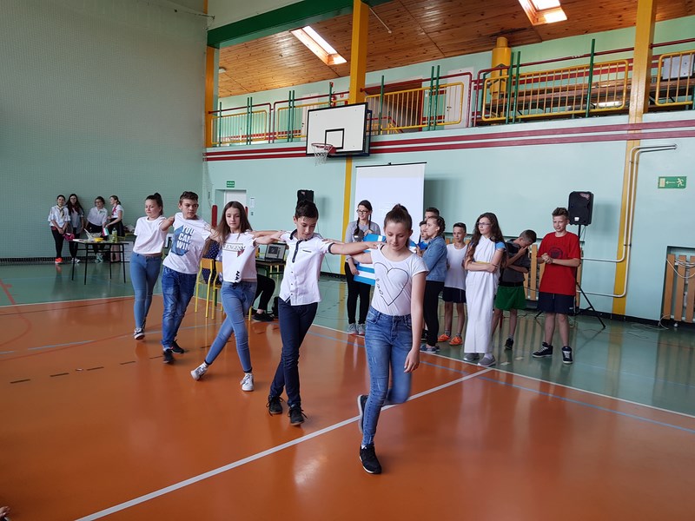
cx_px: 348
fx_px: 522
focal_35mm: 26
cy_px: 260
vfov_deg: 53.1
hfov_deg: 67.3
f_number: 1.7
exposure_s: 1/60
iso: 80
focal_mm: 4.2
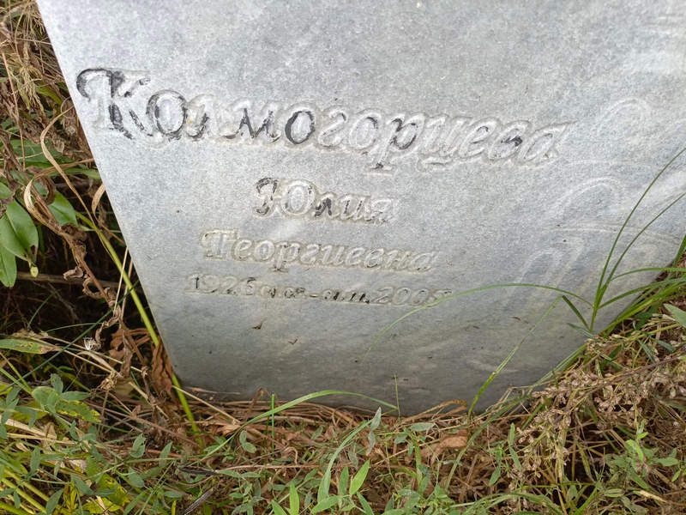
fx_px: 495
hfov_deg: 69.4
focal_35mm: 25
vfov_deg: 54.9
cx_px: 343
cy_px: 258
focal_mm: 4.76
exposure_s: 1/100
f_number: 1.69
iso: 137
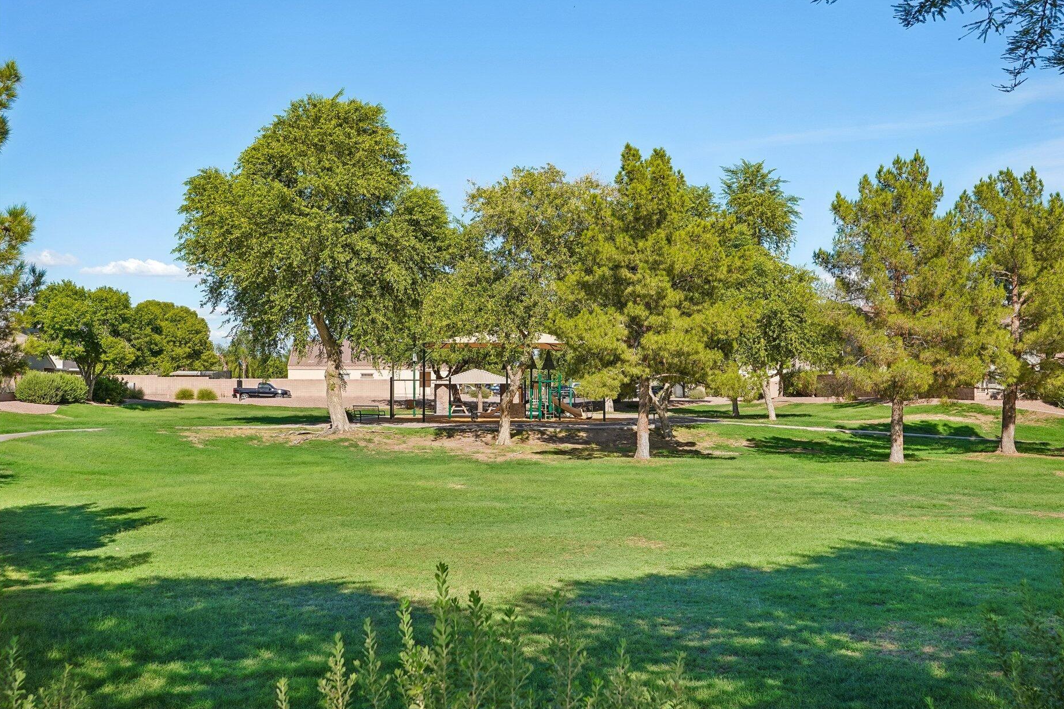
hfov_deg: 49.5
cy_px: 366
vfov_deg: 34.2
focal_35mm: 39
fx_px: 1152
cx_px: 592
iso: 400
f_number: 8
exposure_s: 1/1000
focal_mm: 35
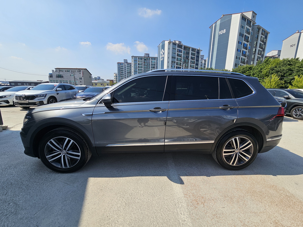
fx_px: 114
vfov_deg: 89.9
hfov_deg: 106.2
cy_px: 114
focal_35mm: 13
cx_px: 152
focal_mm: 2.2
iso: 50
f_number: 2.2
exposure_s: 1/2308
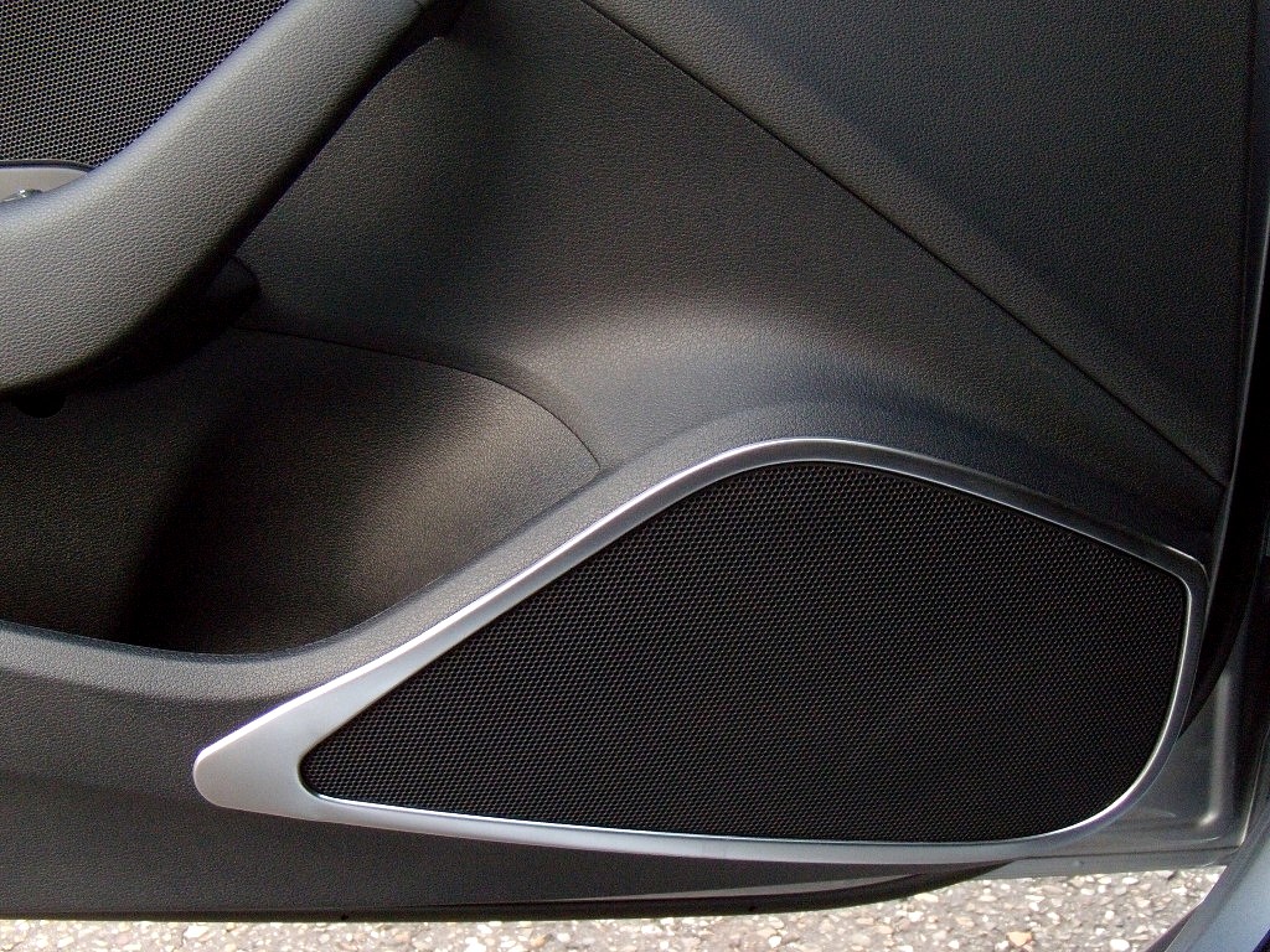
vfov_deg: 39.7
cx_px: 635
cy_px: 476
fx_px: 1321
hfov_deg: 51.4
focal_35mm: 36
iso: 400
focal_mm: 6.4
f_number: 3.6
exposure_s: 1/125
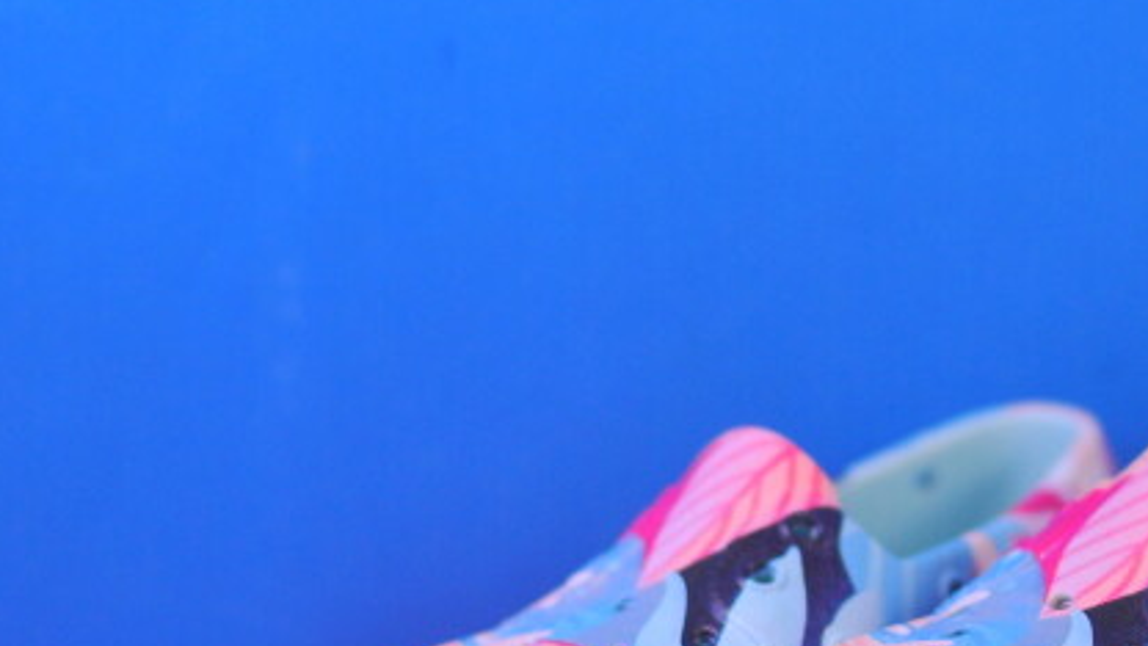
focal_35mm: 151
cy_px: 360
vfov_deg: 8.0
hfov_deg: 14.1
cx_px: 1040
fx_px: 4596
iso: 250
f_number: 2.2
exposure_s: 1/320
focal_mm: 50
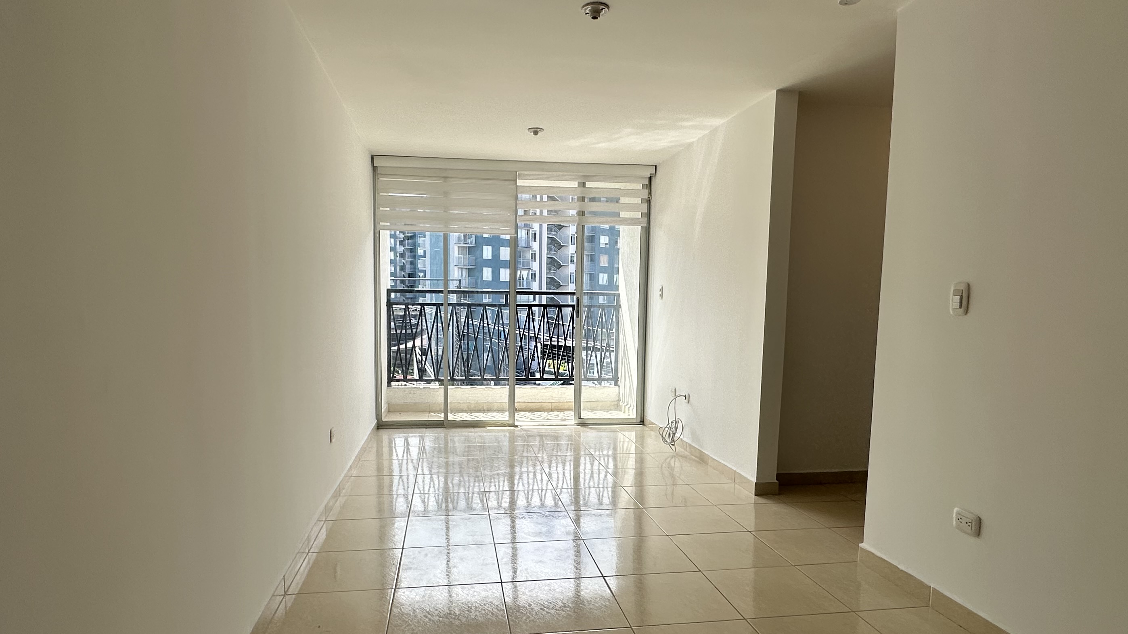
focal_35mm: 22
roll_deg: -1.1
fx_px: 658
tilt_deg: -5.8
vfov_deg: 51.2
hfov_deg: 81.2
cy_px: 371
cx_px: 542
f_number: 2.2
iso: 40
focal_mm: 2.22
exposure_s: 1/703
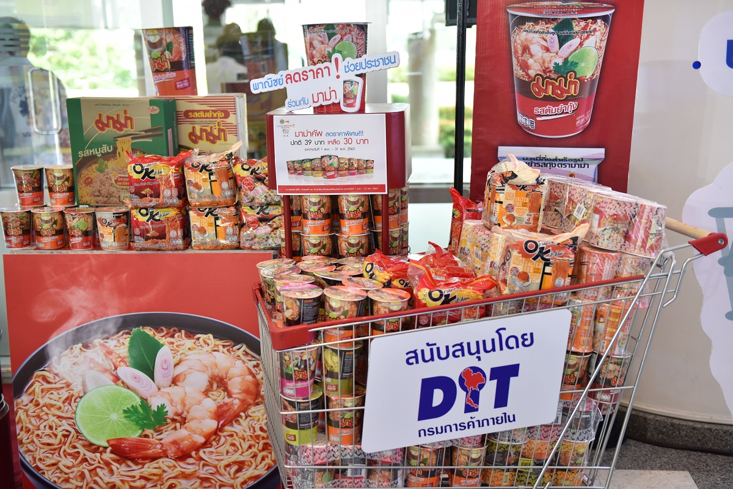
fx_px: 977
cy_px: 244
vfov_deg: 28.1
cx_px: 366
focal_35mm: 48
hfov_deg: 41.1
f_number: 2.8
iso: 1000
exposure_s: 1/125
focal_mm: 48
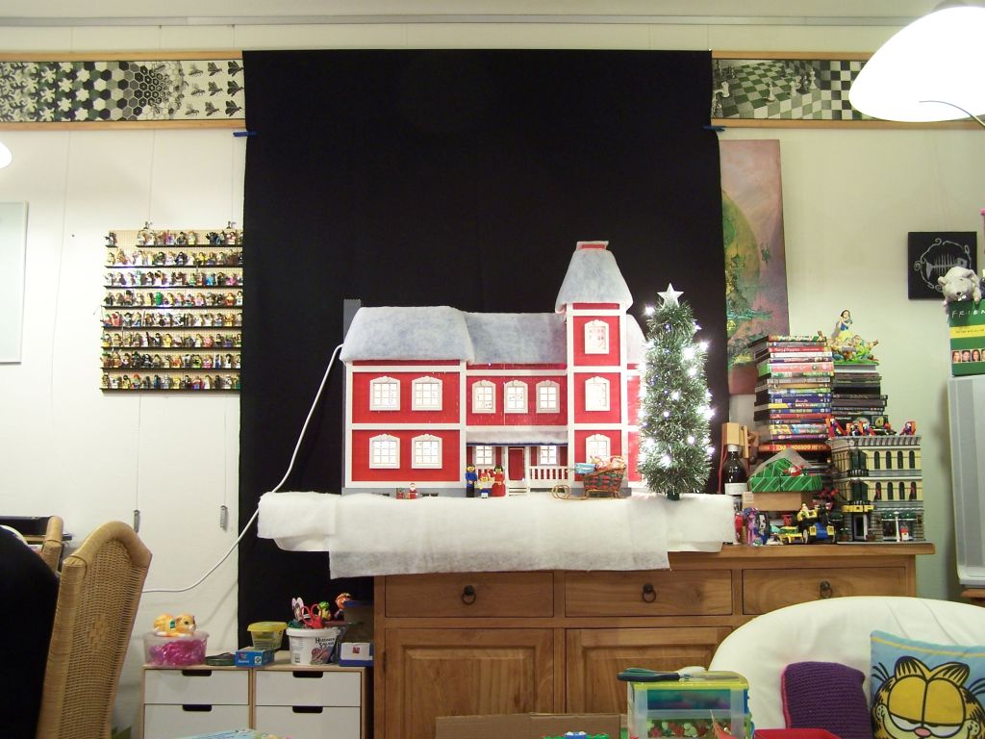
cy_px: 370
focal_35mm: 38
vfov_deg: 37.7
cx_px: 492
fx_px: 1081
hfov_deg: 49.0
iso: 80
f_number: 2.8
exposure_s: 1/2
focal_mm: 6.3
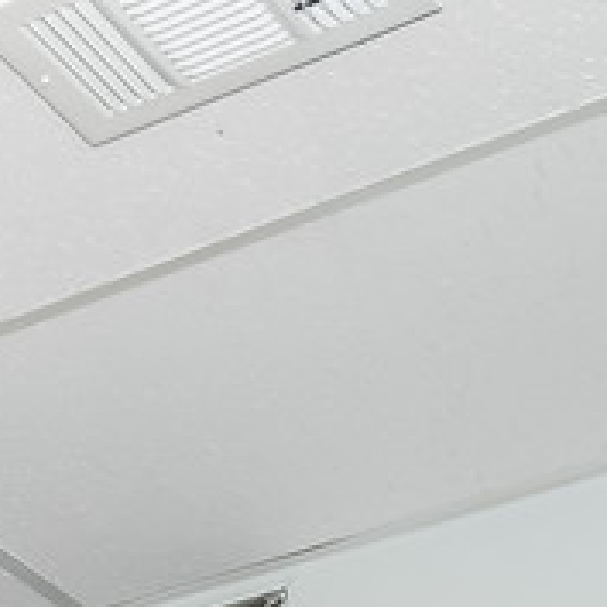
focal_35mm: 117
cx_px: -264
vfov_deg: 11.1
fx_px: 2321
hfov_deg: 14.1
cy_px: 1687
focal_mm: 10
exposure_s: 1/320
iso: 400
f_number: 8
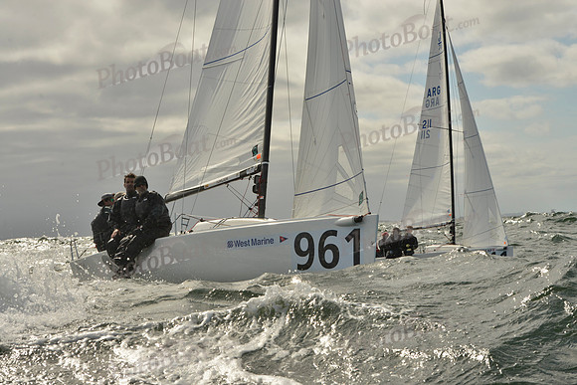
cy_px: 192
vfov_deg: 19.5
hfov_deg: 28.8
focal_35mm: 70
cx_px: 288
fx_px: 1122
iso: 400
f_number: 11
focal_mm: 70
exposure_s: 1/1600
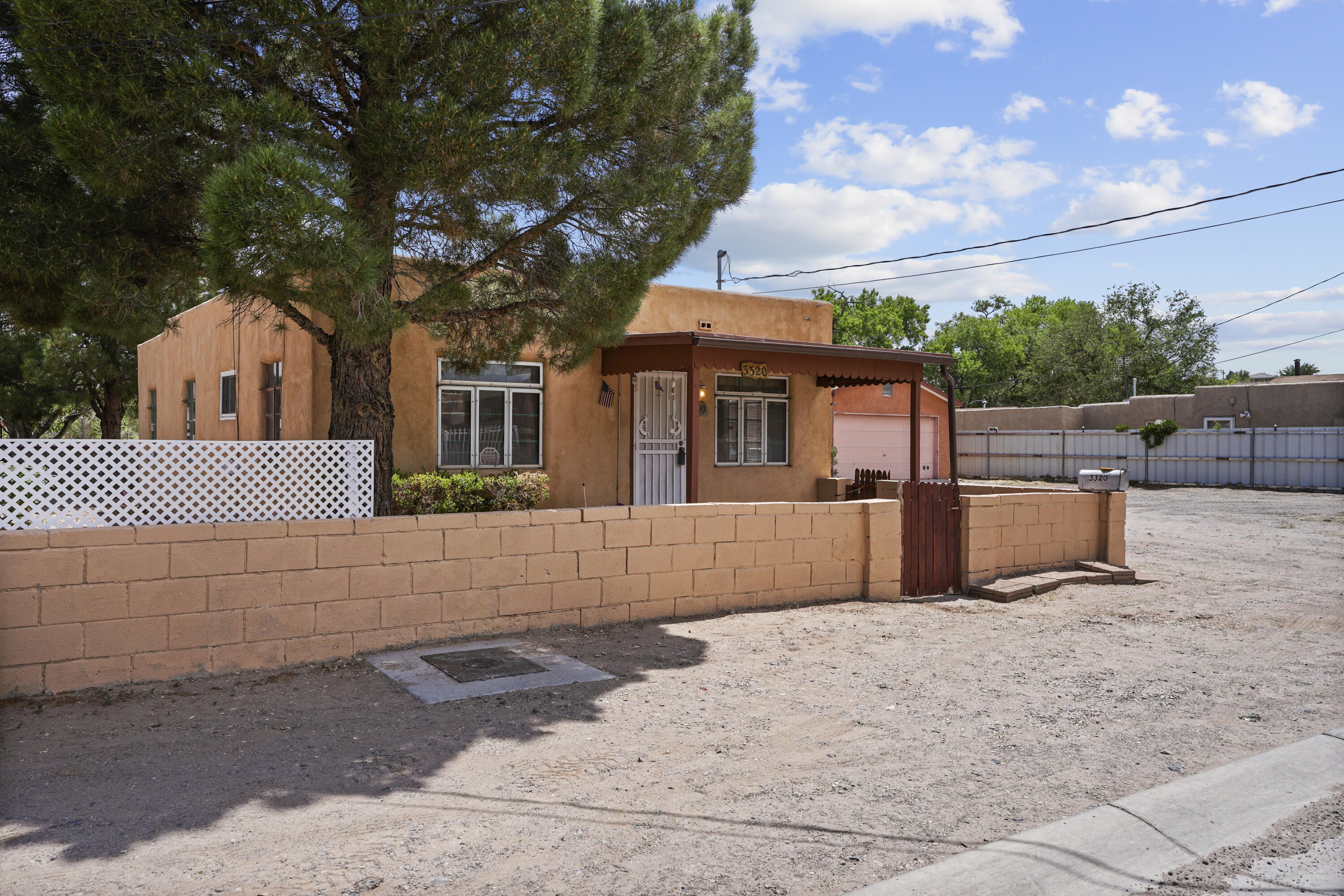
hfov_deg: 65.5
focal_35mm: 28
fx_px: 1045
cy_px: 448
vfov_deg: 46.4
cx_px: 672
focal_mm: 28
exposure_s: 1/320
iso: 100
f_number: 9
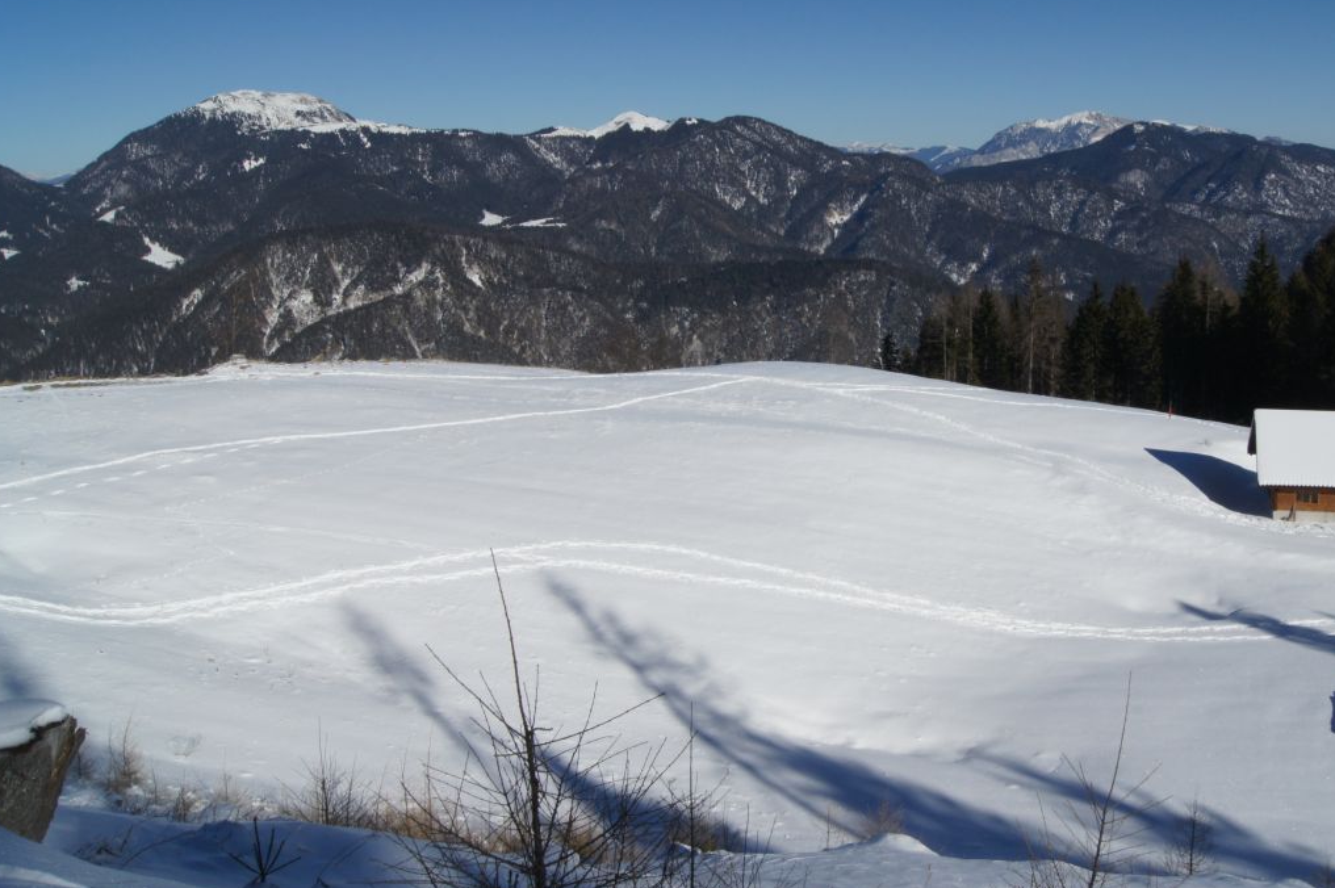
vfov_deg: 38.8
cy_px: 455
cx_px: 826
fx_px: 1260
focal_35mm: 34
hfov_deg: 55.2
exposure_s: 1/100
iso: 200
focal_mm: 18
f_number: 22
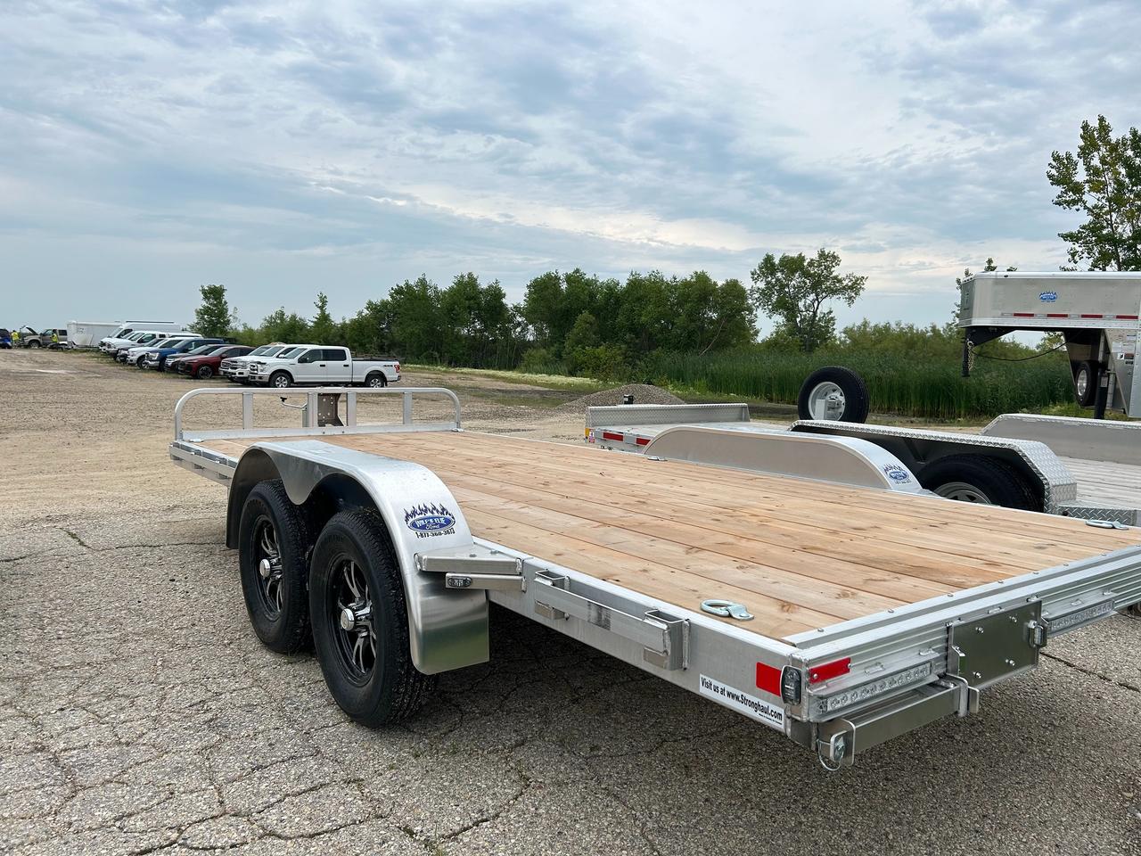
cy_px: 428
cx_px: 570
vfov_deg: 53.1
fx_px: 857
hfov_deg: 67.3
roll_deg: -1.4
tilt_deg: -5.5
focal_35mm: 26
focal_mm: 5.7
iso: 50
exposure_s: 1/2695
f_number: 1.5
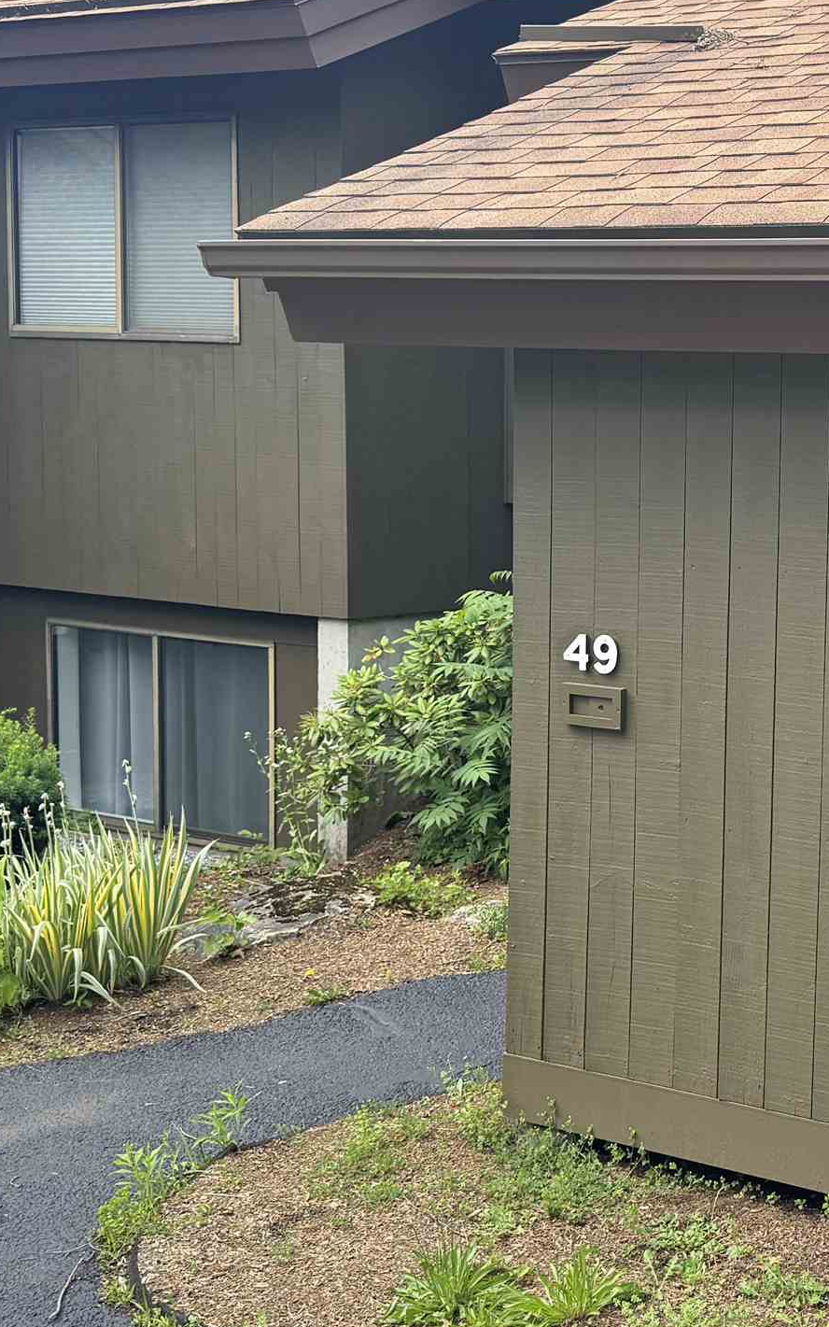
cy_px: 646
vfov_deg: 36.9
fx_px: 1988
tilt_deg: -7.3
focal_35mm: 55
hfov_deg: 22.2
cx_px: 929
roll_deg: -2.1
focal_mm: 6.76
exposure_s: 1/639
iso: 80
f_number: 1.78
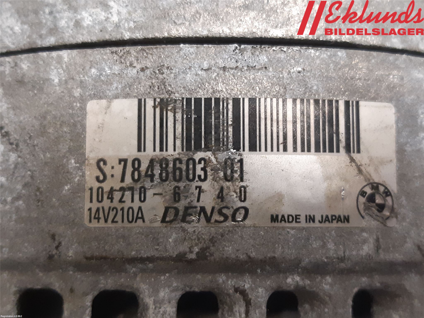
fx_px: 318
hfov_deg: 67.3
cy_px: 159
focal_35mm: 26
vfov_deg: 53.1
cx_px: 212
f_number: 1.7
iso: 250
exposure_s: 1/33
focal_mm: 3.93
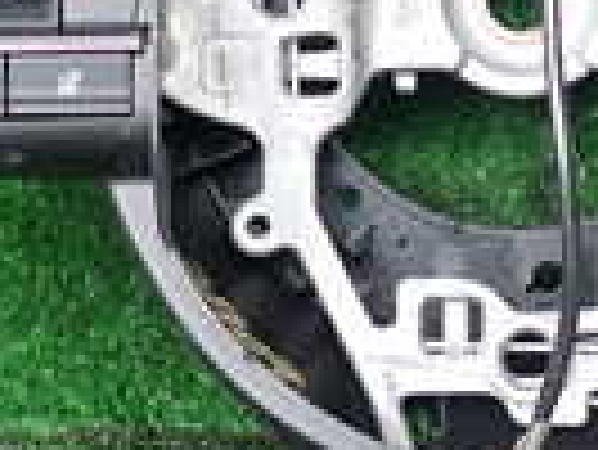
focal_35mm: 135
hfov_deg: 14.5
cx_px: 508
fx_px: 2334
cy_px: -22
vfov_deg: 10.9
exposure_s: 1/60
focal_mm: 5.4
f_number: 2.3
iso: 125
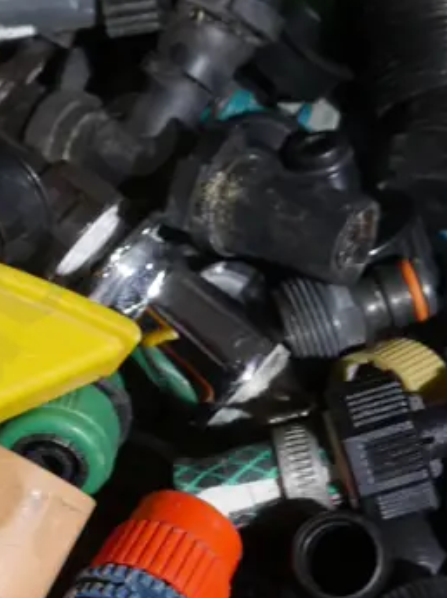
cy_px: 340
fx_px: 1846
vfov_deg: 18.4
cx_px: -21
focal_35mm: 107
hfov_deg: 13.6
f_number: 4
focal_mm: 18
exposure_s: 1/60
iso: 640
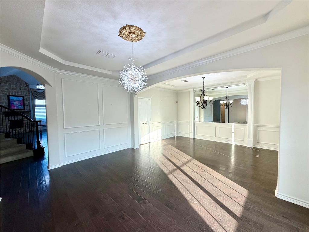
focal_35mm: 14
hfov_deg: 102.1
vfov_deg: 85.7
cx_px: 154
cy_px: 116
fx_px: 125
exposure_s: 1/120
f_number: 2.2
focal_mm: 2.22
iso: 100
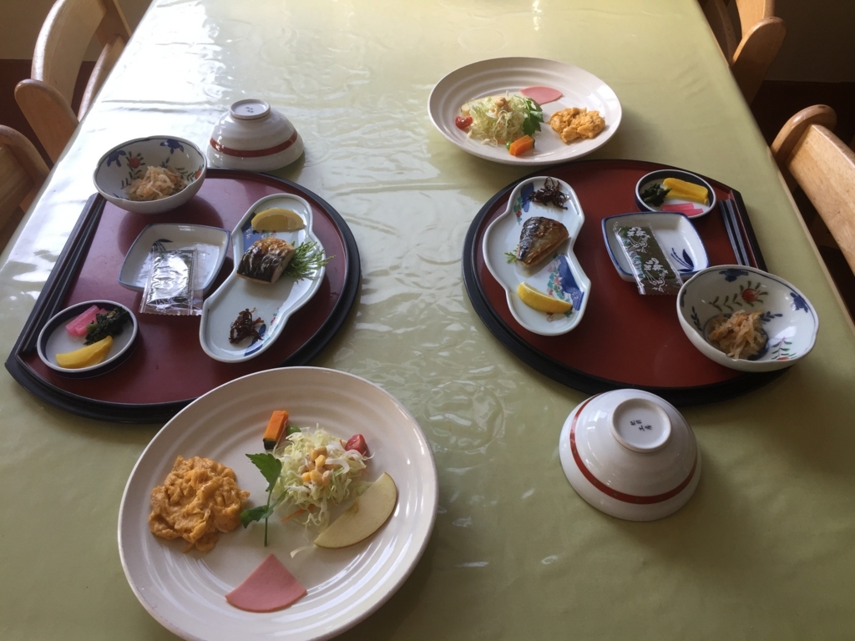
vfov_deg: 48.2
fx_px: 716
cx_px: 428
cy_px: 320
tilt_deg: -48.2
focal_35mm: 29
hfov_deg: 61.7
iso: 50
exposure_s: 1/120
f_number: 2.2
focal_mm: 4.15
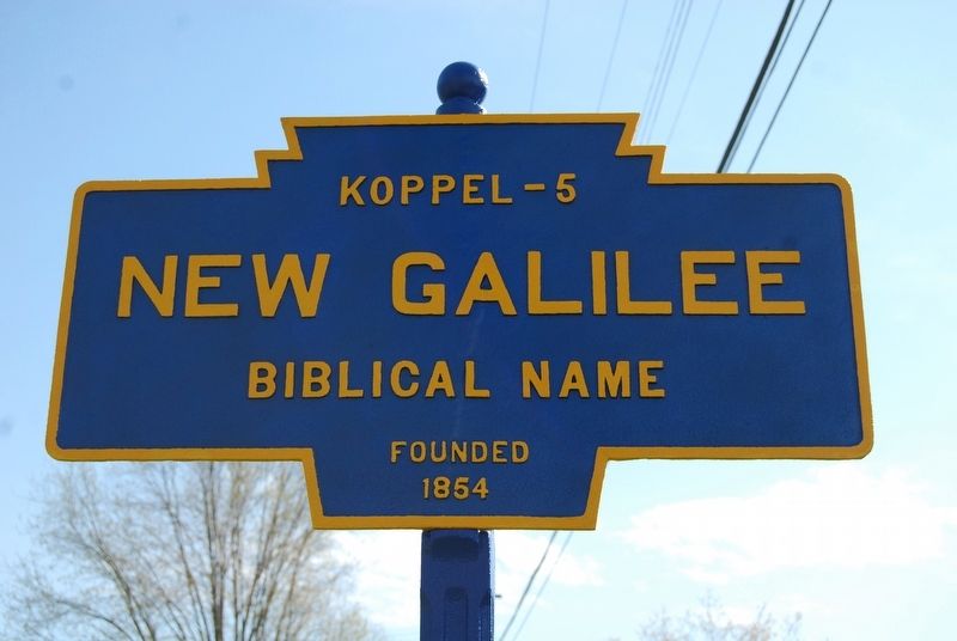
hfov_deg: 37.8
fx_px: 1398
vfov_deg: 25.8
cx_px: 478
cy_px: 320
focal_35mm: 52
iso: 100
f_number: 6.3
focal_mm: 35
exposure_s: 1/160
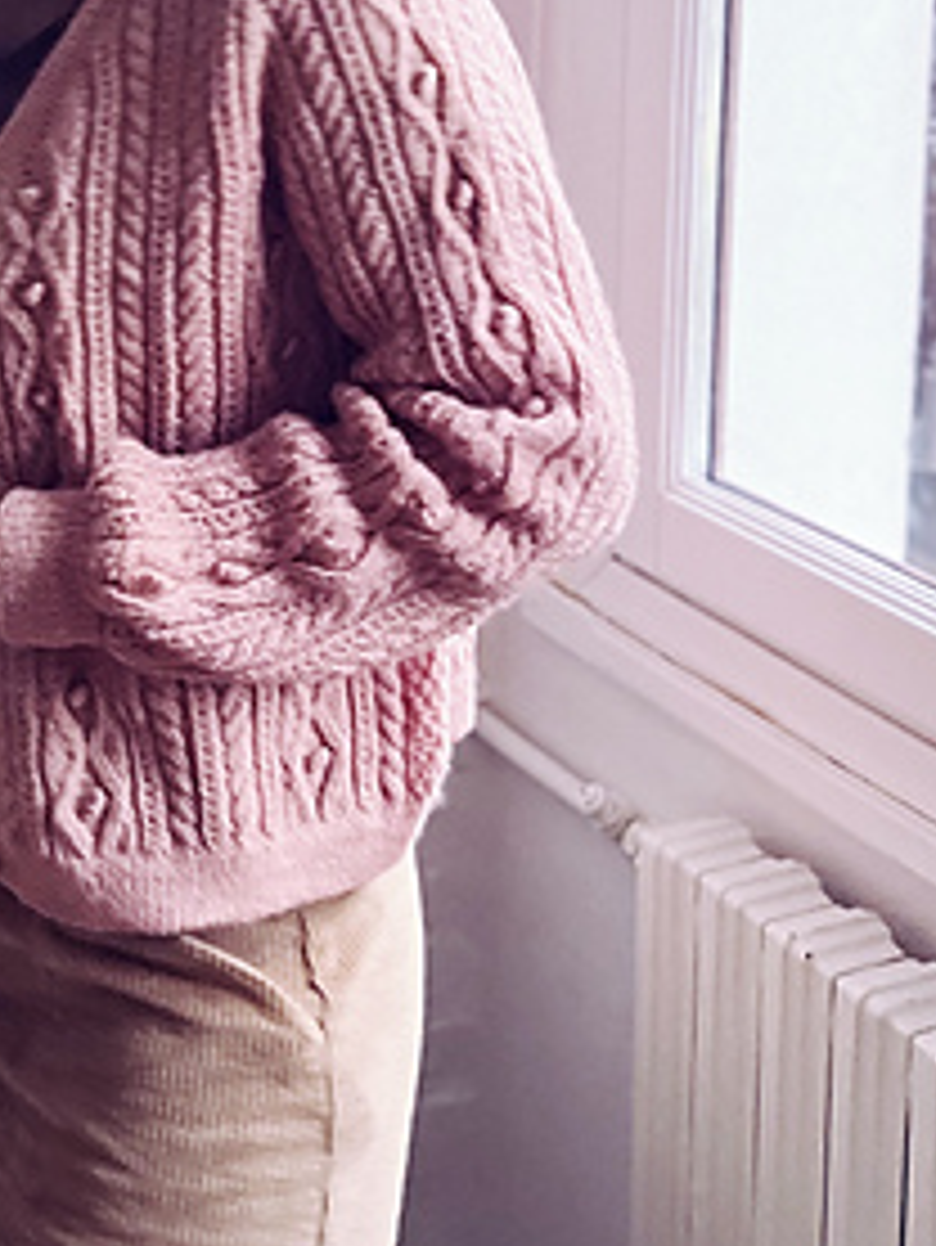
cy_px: 126
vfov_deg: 30.7
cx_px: 288
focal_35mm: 60
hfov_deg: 24.3
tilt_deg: -8.2
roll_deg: -0.2
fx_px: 2161
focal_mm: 5.7
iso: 500
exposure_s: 1/47
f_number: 1.5
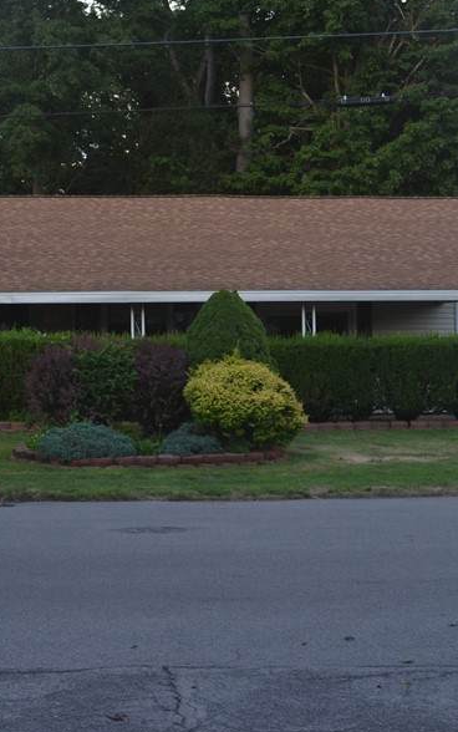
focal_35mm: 79
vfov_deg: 26.1
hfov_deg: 16.5
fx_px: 1576
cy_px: 303
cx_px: 169
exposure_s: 1/160
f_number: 6.3
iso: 100
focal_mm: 28
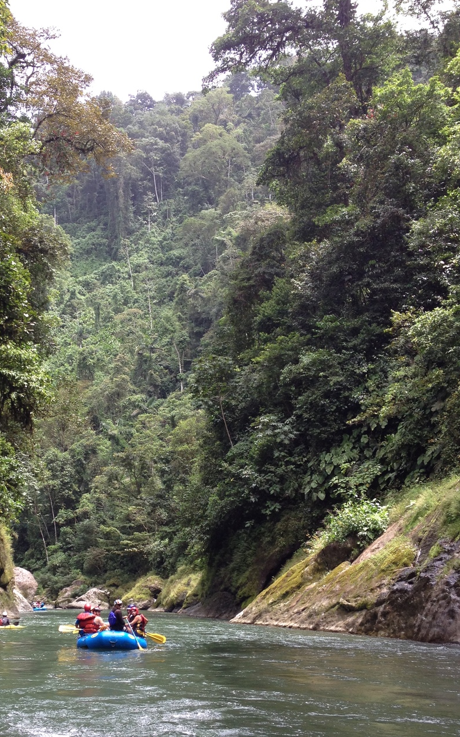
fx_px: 943
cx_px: 114
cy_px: 455
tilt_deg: +7.8
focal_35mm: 47
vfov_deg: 42.4
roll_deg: -1.1
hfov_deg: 27.0
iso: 50
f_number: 2.4
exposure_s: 1/282
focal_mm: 4.28
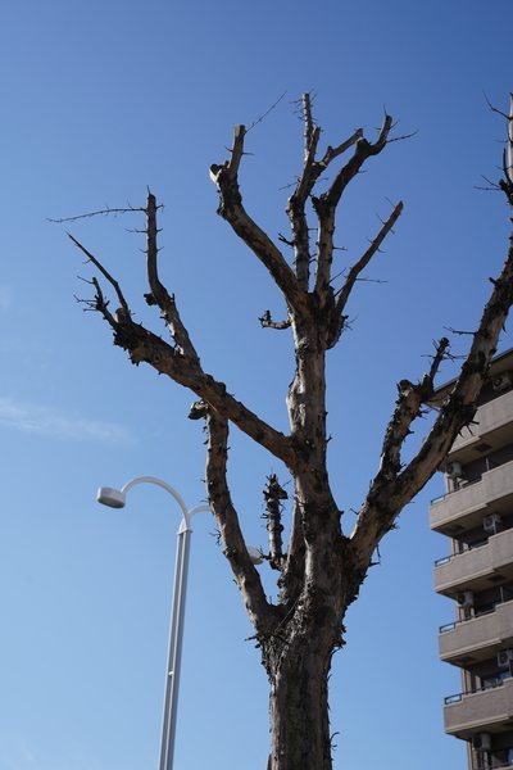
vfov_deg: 41.9
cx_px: 256
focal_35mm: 47
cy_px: 385
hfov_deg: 28.6
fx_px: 1005
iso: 100
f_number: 8
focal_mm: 47
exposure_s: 1/400
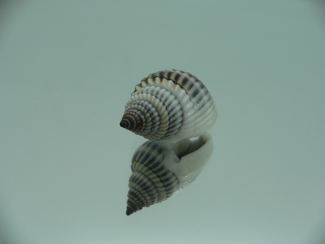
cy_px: 122
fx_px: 329
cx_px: 162
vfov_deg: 40.7
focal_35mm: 35
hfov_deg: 52.6
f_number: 2.8
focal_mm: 4.6
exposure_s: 1/60
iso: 80
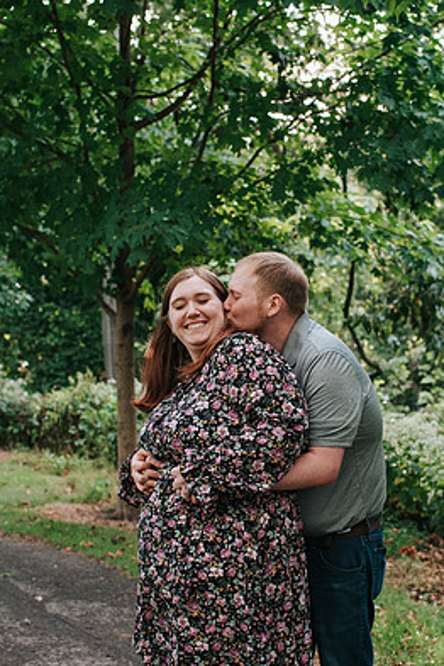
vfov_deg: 33.4
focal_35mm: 60
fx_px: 1110
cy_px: 376
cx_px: 247
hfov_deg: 22.6
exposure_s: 1/640
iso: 1000
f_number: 3.2
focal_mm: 35
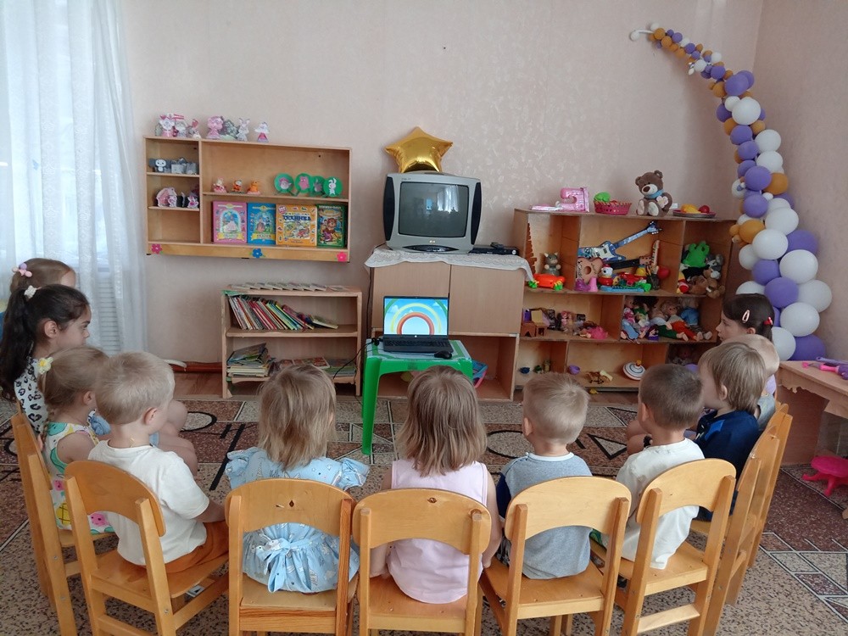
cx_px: 424
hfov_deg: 67.3
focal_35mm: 26
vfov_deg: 53.1
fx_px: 637
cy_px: 318
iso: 370
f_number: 1.8
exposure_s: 1/25
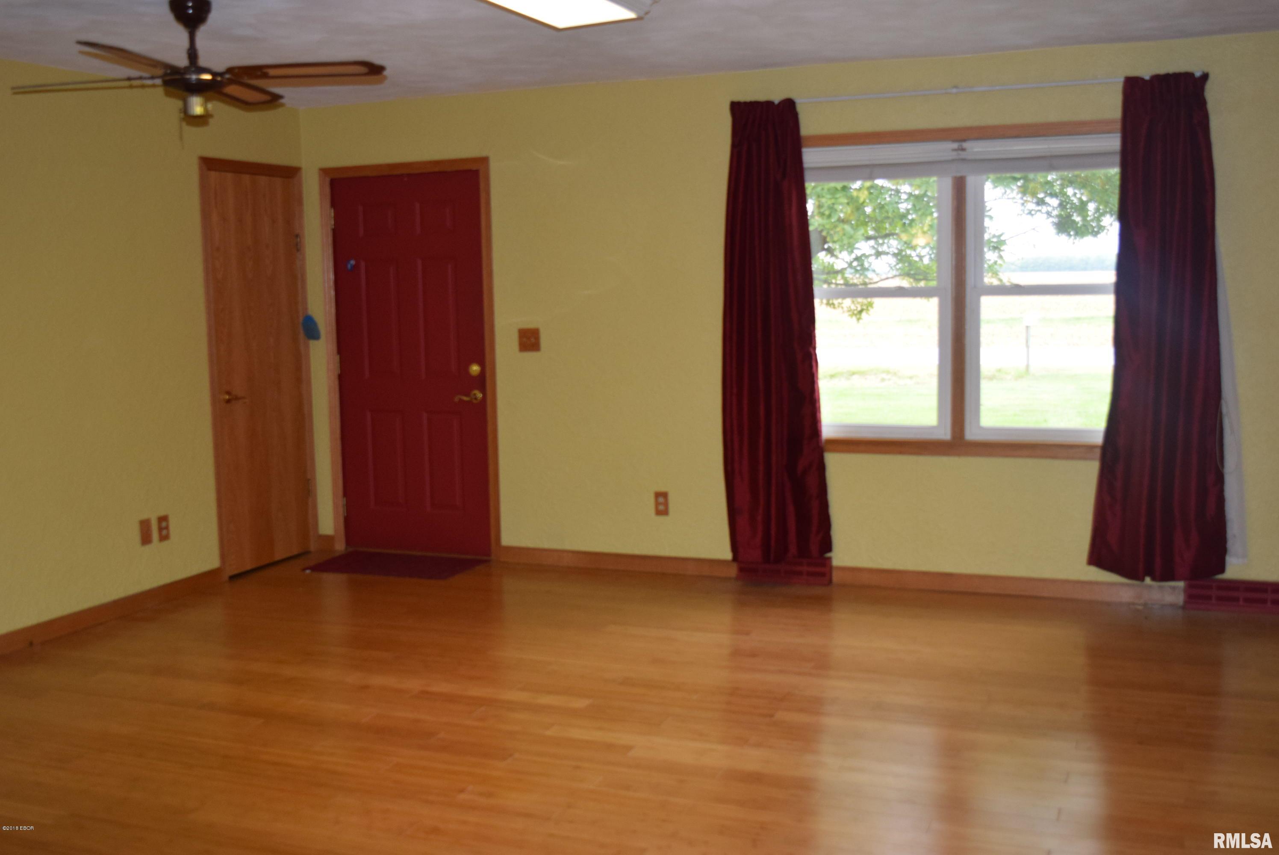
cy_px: 428
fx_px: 1333
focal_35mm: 38
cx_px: 640
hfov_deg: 51.2
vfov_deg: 35.6
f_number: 5
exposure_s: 1/100
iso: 800
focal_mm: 25
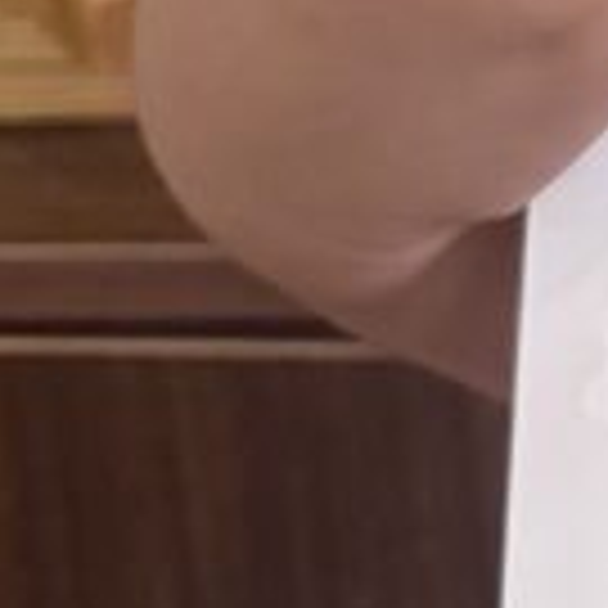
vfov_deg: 7.8
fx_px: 4173
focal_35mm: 210
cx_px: 2027
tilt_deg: -11.0
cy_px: -831
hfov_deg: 7.1
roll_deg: +4.5
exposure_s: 1/100
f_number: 1.78
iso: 200
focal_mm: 6.76
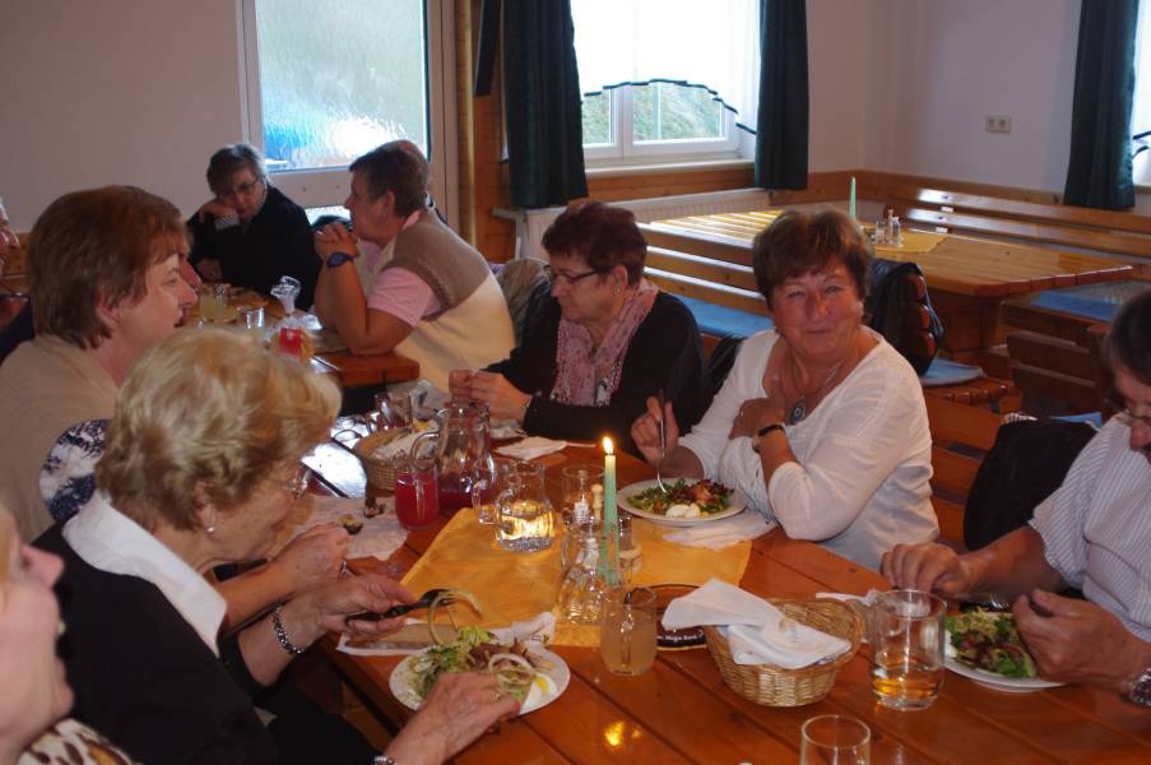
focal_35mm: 42
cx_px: 576
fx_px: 1341
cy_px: 382
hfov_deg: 46.4
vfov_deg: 31.8
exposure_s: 1/25
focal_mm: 28
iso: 800
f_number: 4
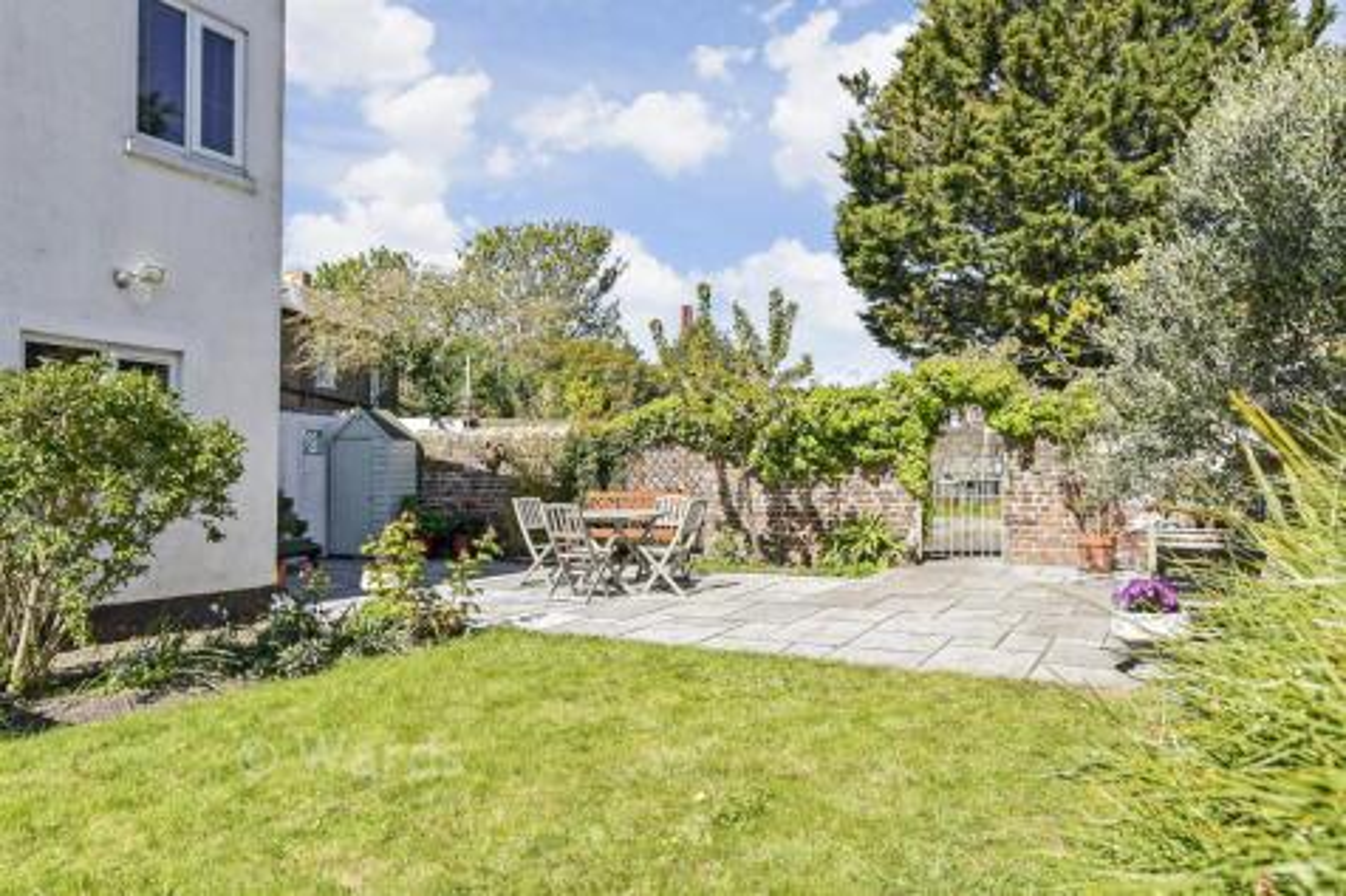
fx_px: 934
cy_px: 448
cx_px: 673
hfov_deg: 71.5
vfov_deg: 51.3
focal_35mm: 25
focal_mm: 17
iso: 1000
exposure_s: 1/1600
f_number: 9
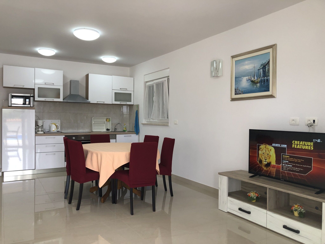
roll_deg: -0.7
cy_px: 122
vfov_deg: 49.7
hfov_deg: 63.4
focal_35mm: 28
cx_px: 162
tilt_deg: -2.3
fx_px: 263
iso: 50
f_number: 1.8
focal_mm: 3.99
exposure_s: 1/120
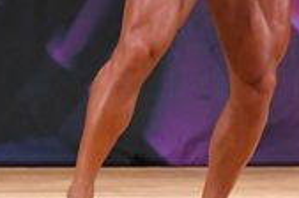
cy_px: -97
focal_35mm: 1103
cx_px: 181
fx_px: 9144
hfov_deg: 1.9
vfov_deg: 1.2
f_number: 5.6
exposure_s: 1/400
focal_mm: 160
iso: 3200
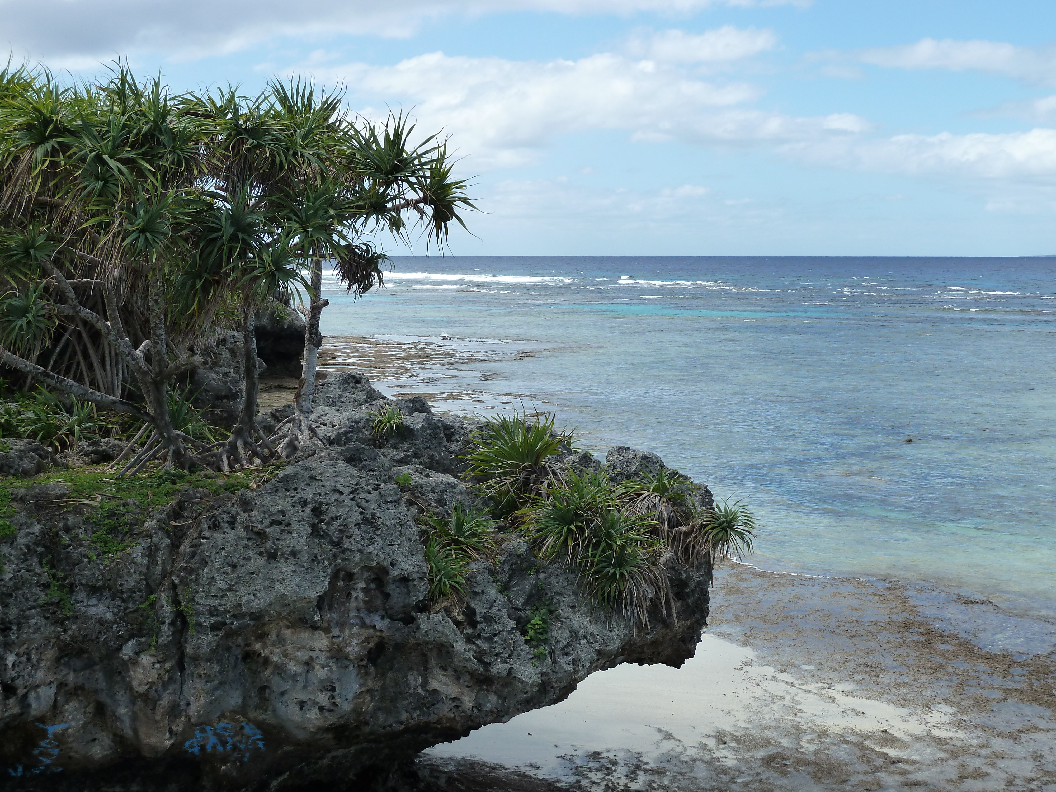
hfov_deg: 36.8
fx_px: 1586
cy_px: 396
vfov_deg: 28.0
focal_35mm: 52
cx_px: 528
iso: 125
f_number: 4.5
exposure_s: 1/500
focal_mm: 8.5
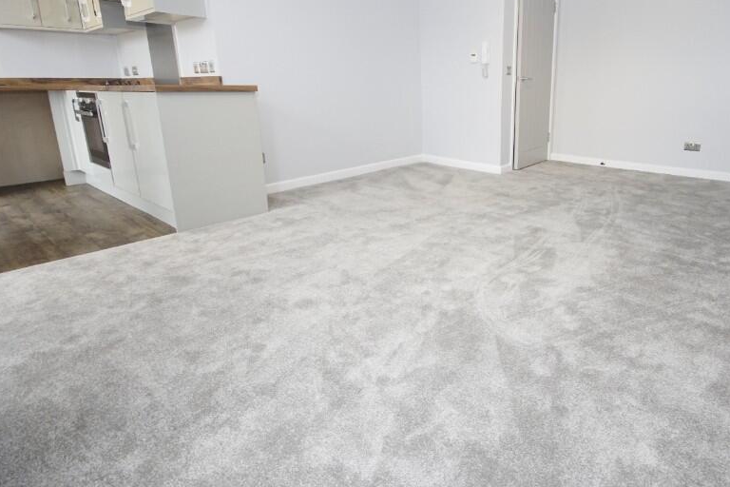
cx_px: 467
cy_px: 188
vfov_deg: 61.2
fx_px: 406
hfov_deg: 82.0
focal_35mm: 20
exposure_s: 1/30
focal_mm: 10
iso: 800
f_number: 9
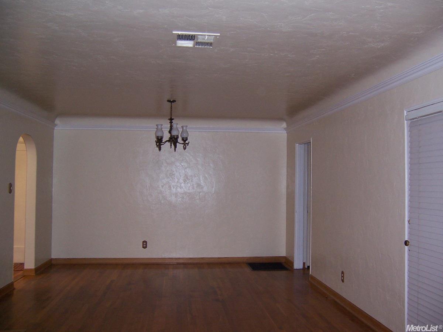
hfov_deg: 55.4
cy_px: 166
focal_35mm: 33
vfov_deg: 42.9
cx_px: 222
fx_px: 422
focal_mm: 5.5
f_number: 2.8
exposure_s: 1/60
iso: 140
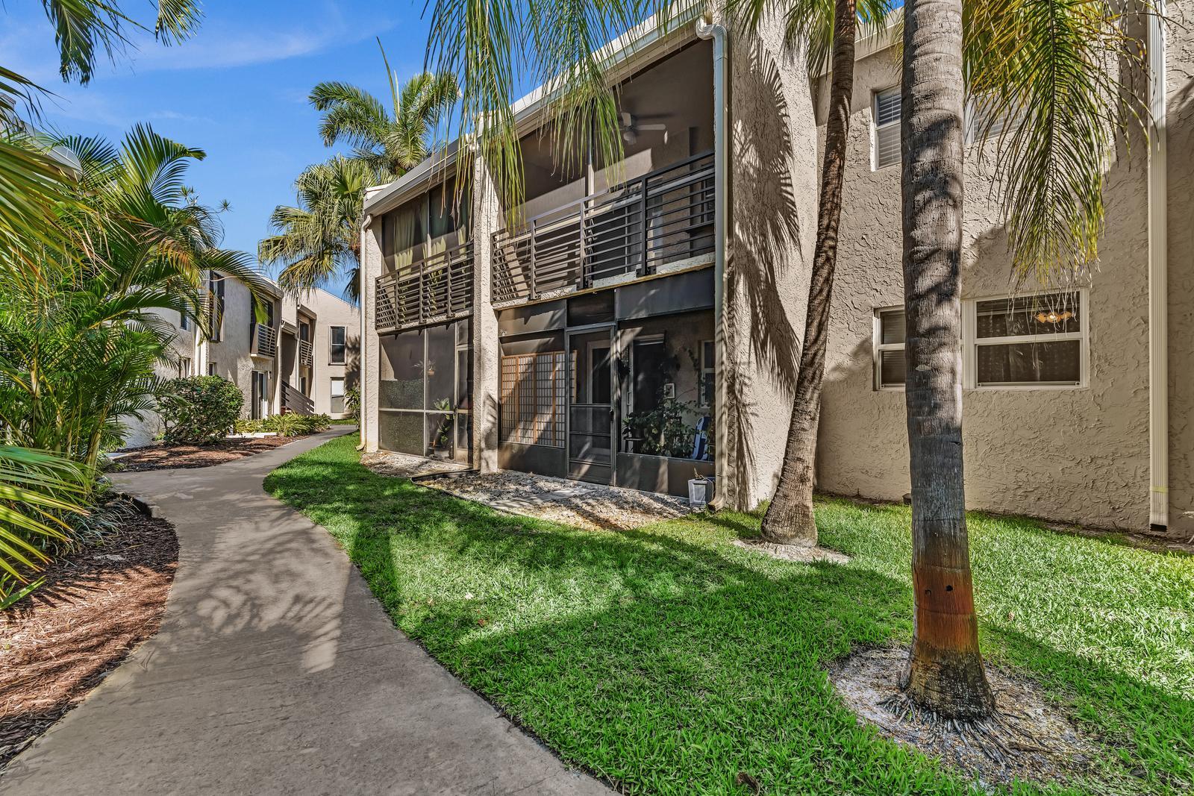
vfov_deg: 73.8
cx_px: 597
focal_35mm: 16
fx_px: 531
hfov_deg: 96.7
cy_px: 398
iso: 200
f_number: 8
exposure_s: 1/125
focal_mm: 16
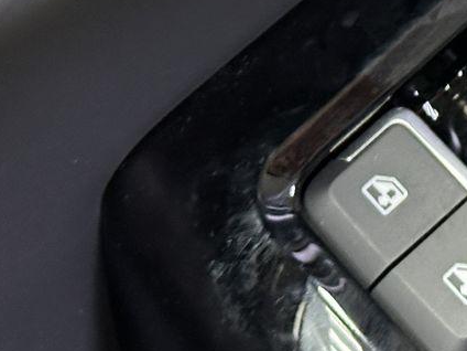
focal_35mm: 163
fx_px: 2199
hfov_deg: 11.7
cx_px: 664
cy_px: -72
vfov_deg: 9.0
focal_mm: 6.86
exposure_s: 1/33
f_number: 1.78
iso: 320
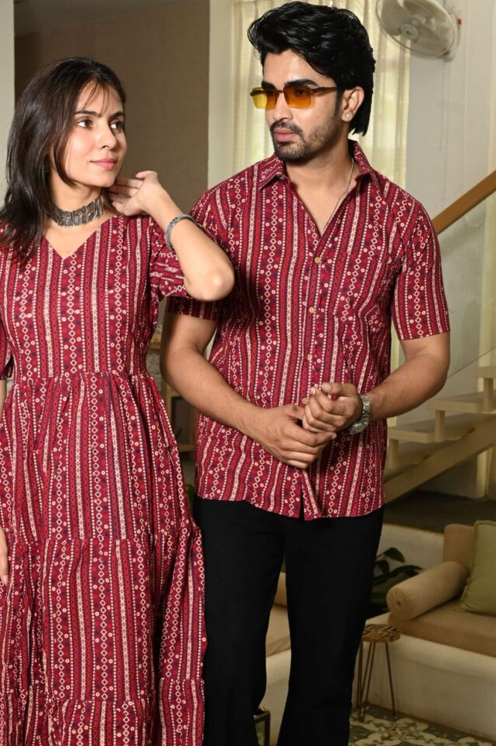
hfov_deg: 24.6
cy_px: 452
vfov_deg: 36.1
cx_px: 220
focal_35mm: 55
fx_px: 1139
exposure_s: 1/160
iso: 640
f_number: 7.1
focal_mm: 36
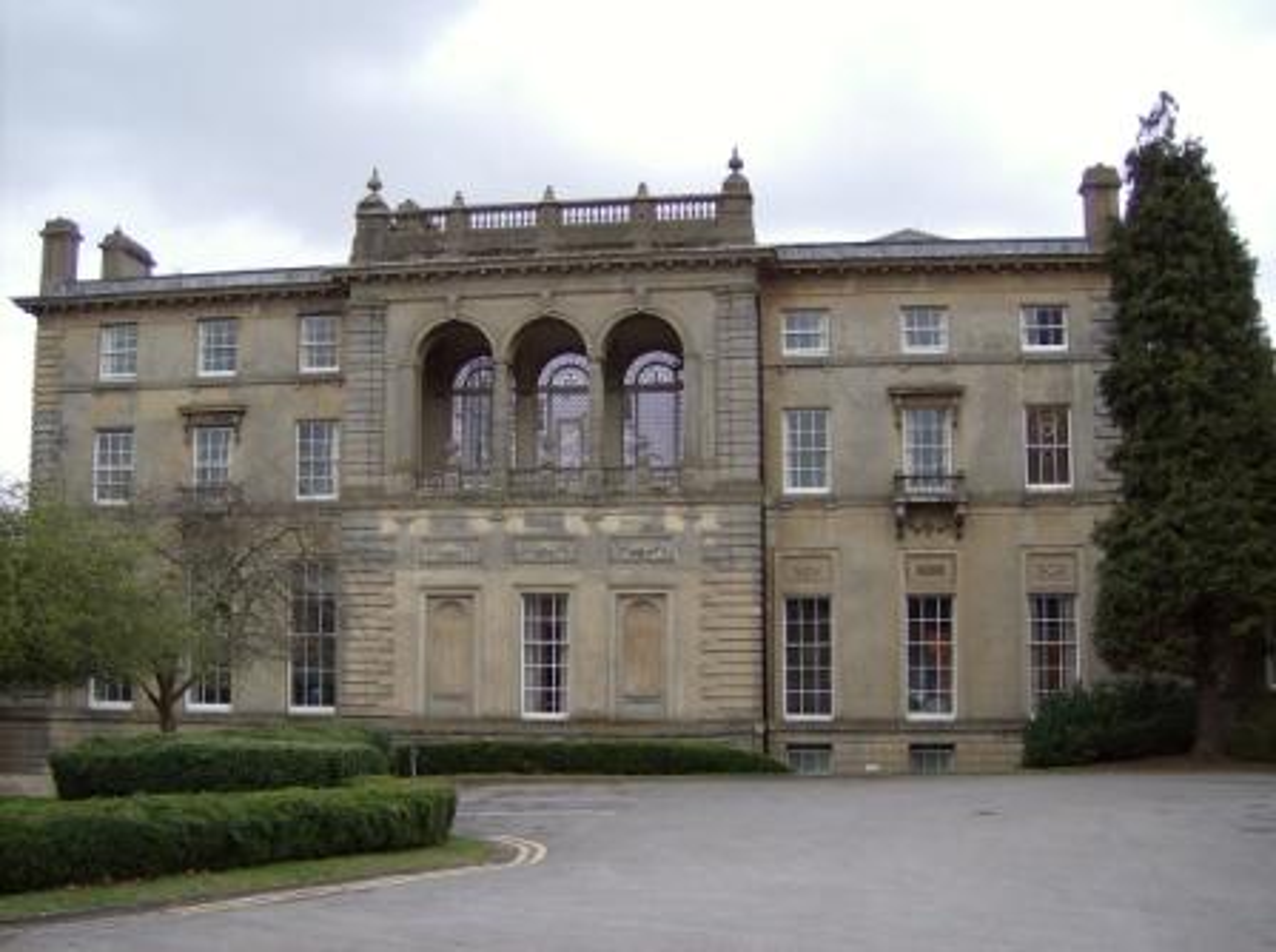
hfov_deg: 51.5
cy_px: 476
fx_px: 1324
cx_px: 638
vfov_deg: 39.5
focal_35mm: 36
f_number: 2.8
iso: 117
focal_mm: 6
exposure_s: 1/64
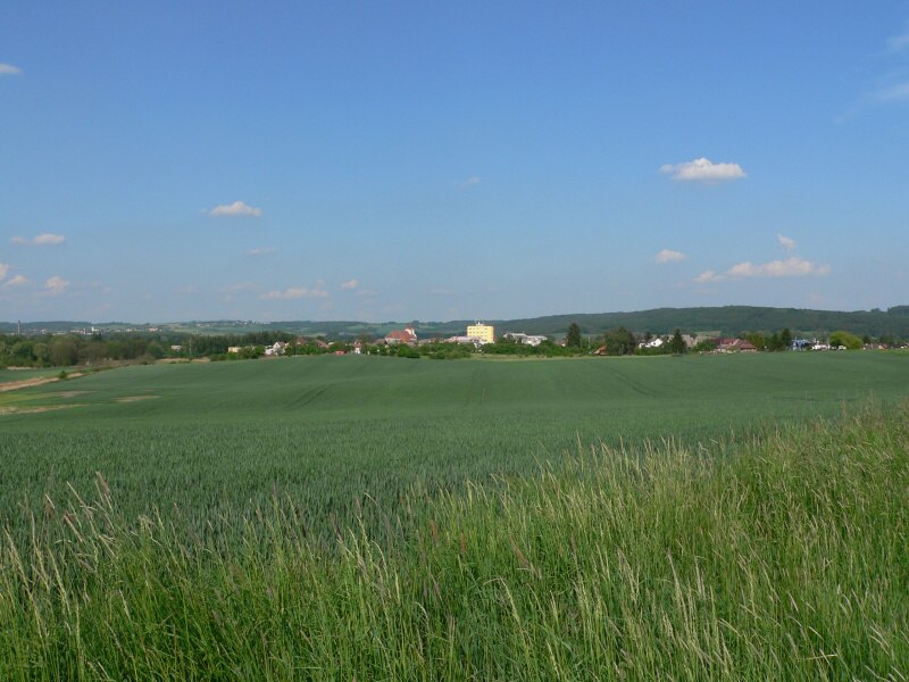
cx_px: 454
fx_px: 945
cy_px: 341
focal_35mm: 36
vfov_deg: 39.7
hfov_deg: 51.4
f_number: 5.2
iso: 80
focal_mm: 6
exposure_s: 1/500
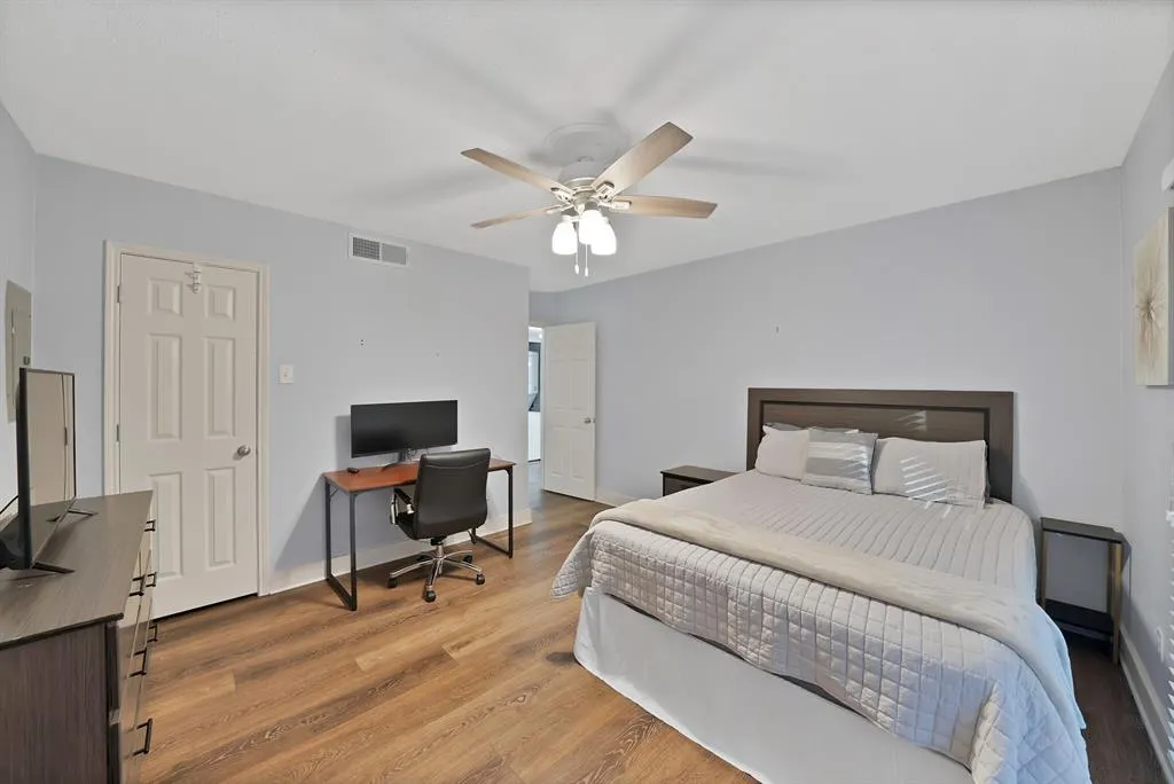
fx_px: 392
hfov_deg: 112.6
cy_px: 392
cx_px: 587
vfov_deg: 90.1
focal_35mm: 12
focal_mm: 12
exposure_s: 1/1.25
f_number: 9
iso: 640
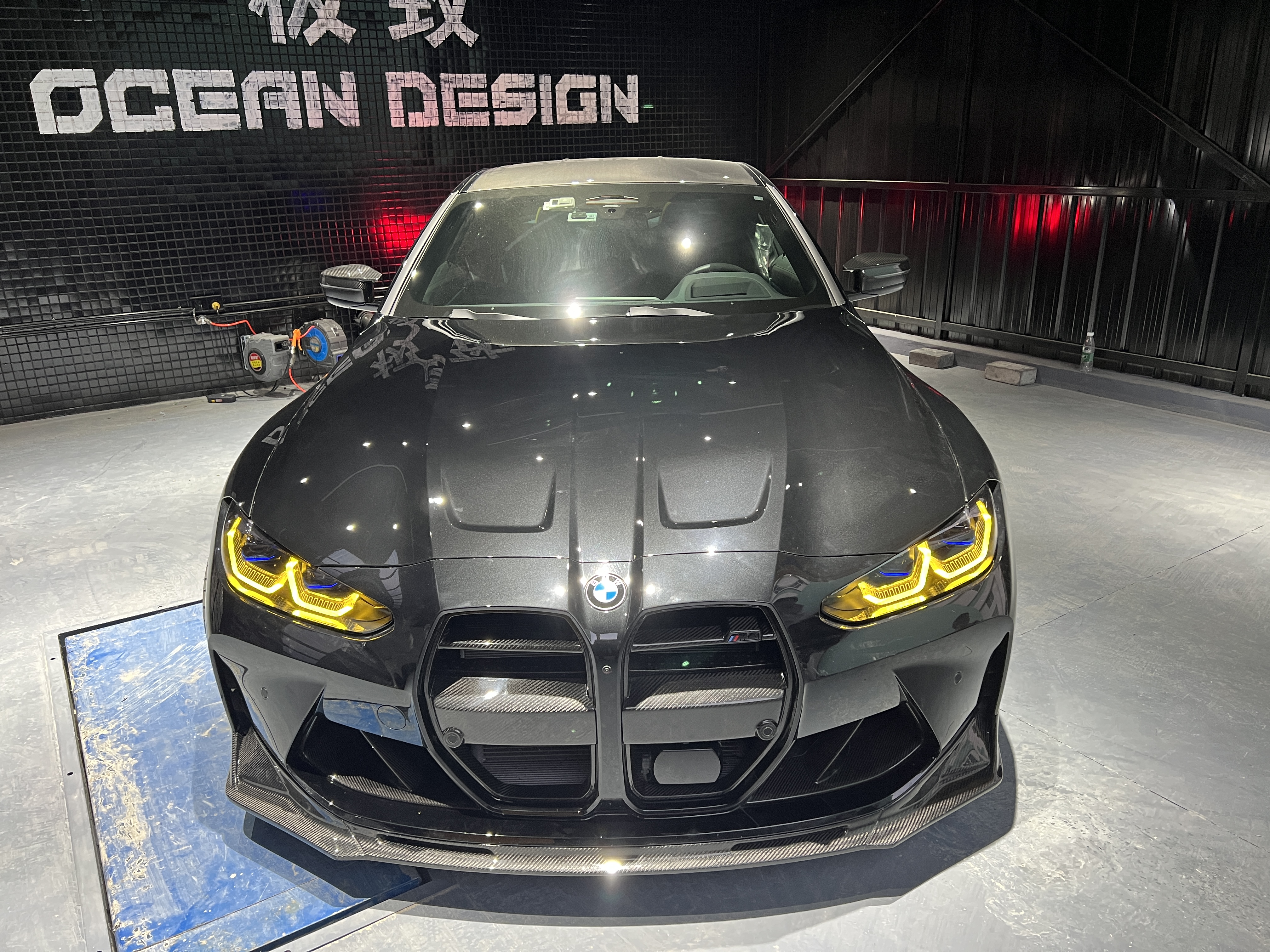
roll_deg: +2.1
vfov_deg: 53.1
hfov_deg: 67.3
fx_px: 954
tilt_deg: -21.0
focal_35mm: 26
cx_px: 635
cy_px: 476
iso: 200
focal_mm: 5.7
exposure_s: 1/54
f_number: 1.5
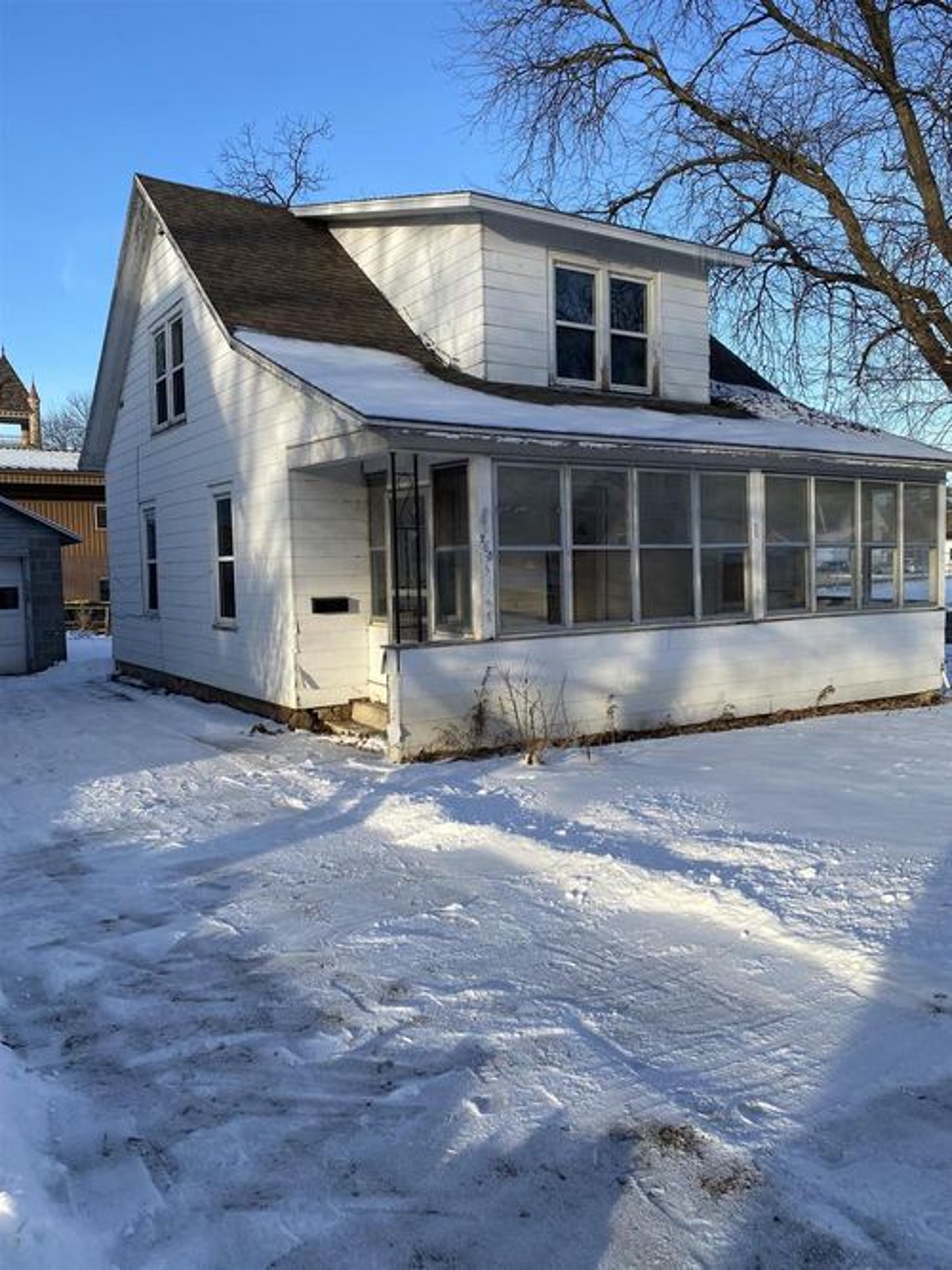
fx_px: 954
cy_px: 635
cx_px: 476
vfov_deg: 67.3
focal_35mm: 26
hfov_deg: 53.0
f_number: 1.8
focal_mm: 4.25
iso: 32
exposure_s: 1/1063
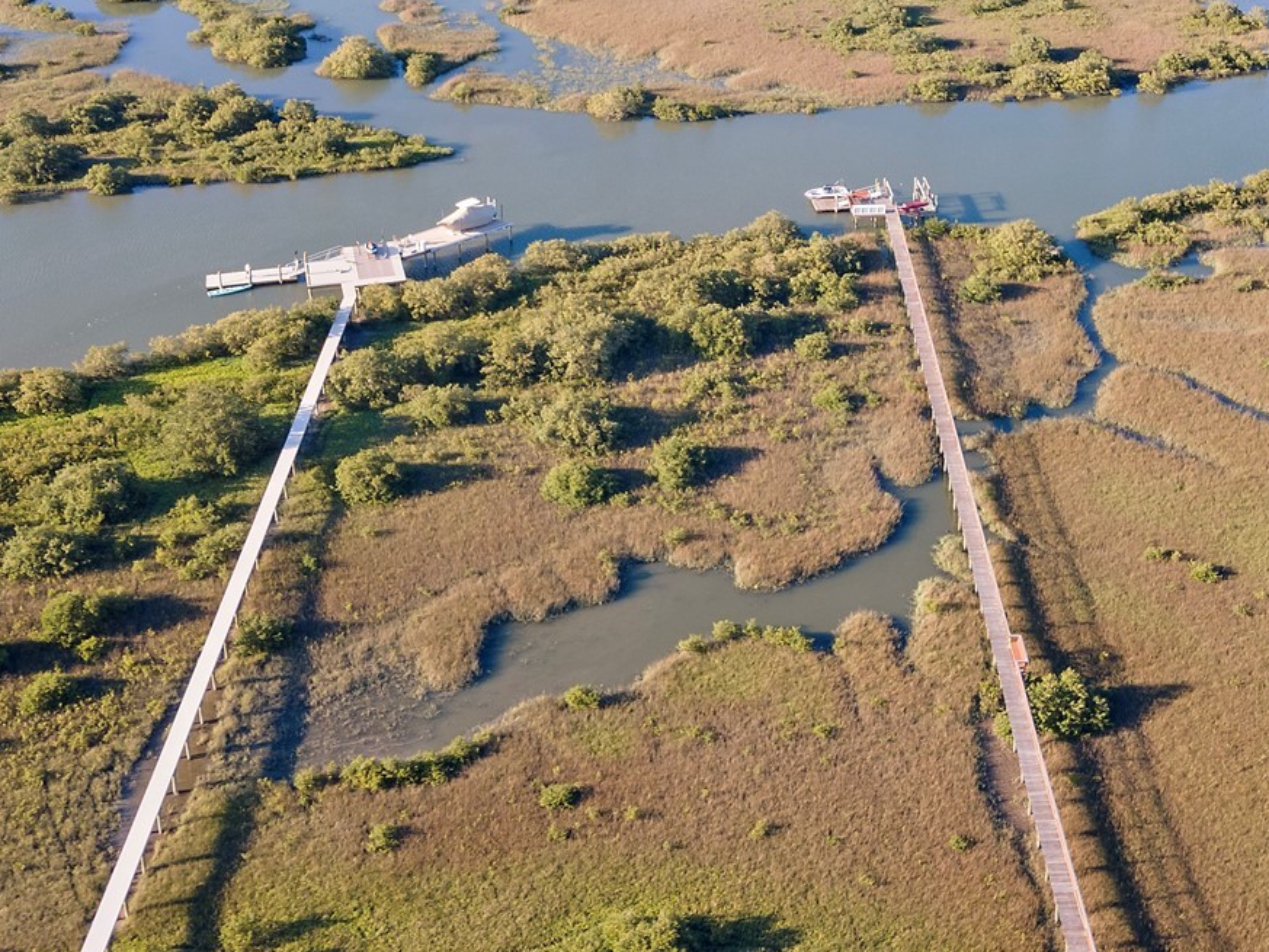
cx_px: 756
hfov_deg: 42.7
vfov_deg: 32.0
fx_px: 1613
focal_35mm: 44
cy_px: 192
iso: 230
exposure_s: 1/15
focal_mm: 4.5
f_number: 2.8
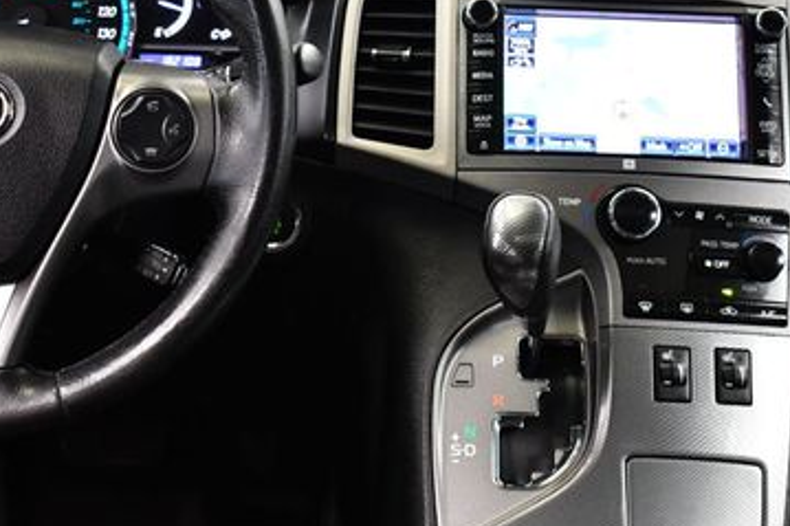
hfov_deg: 30.4
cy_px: 196
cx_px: 282
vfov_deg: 20.5
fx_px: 1448
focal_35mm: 66
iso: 3200
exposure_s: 1/60
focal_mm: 25
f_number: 4
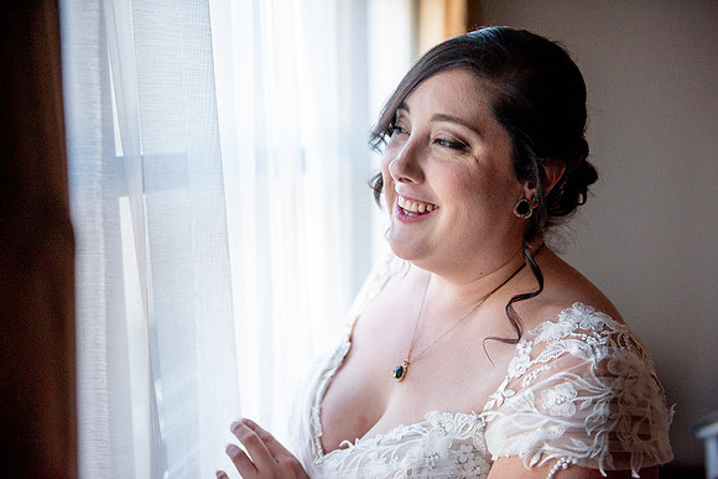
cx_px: 359
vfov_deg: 30.5
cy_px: 240
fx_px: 878
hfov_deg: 44.5
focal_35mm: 44
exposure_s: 1/640
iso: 1600
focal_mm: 44
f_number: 2.8
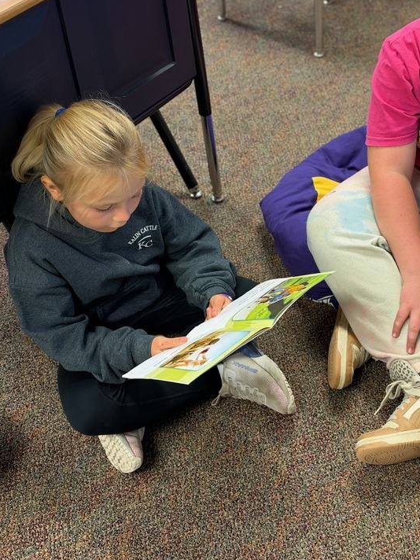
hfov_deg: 31.2
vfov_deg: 41.1
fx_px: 744
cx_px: 286
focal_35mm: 46
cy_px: 224
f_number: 1.8
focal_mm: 6.93
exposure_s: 1/60
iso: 400
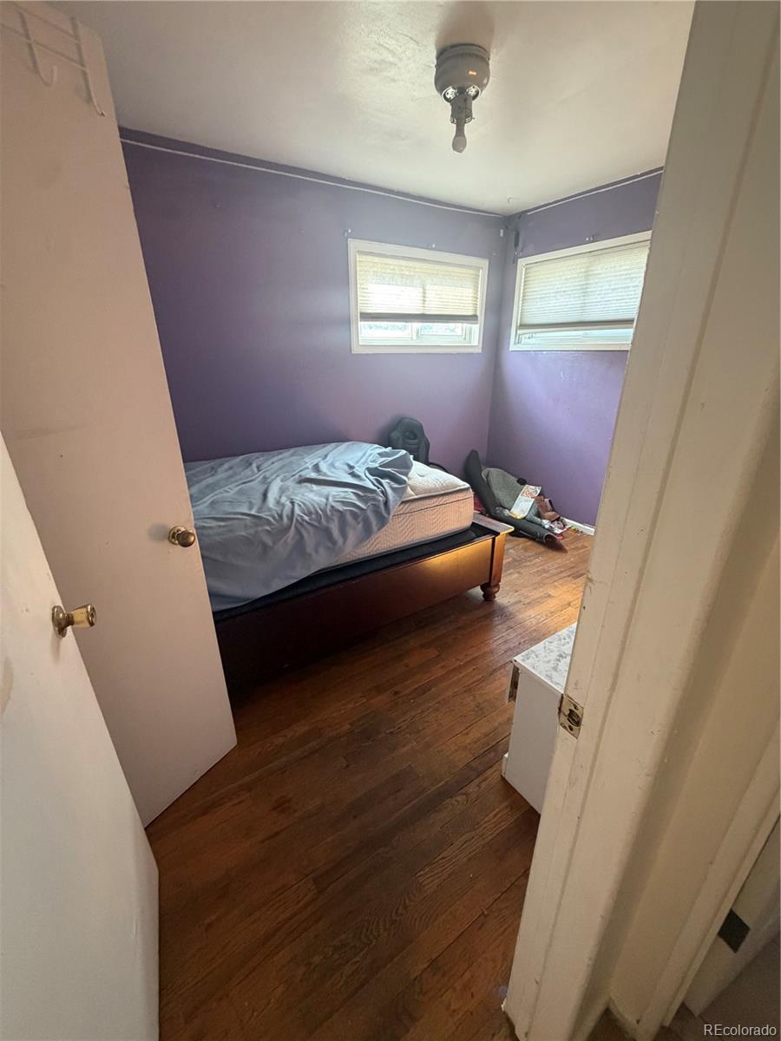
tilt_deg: -21.0
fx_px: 421
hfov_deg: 85.7
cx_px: 390
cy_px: 520
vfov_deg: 102.1
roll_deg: +0.5
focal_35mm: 14
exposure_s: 1/62
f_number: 2.2
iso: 320
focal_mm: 2.22
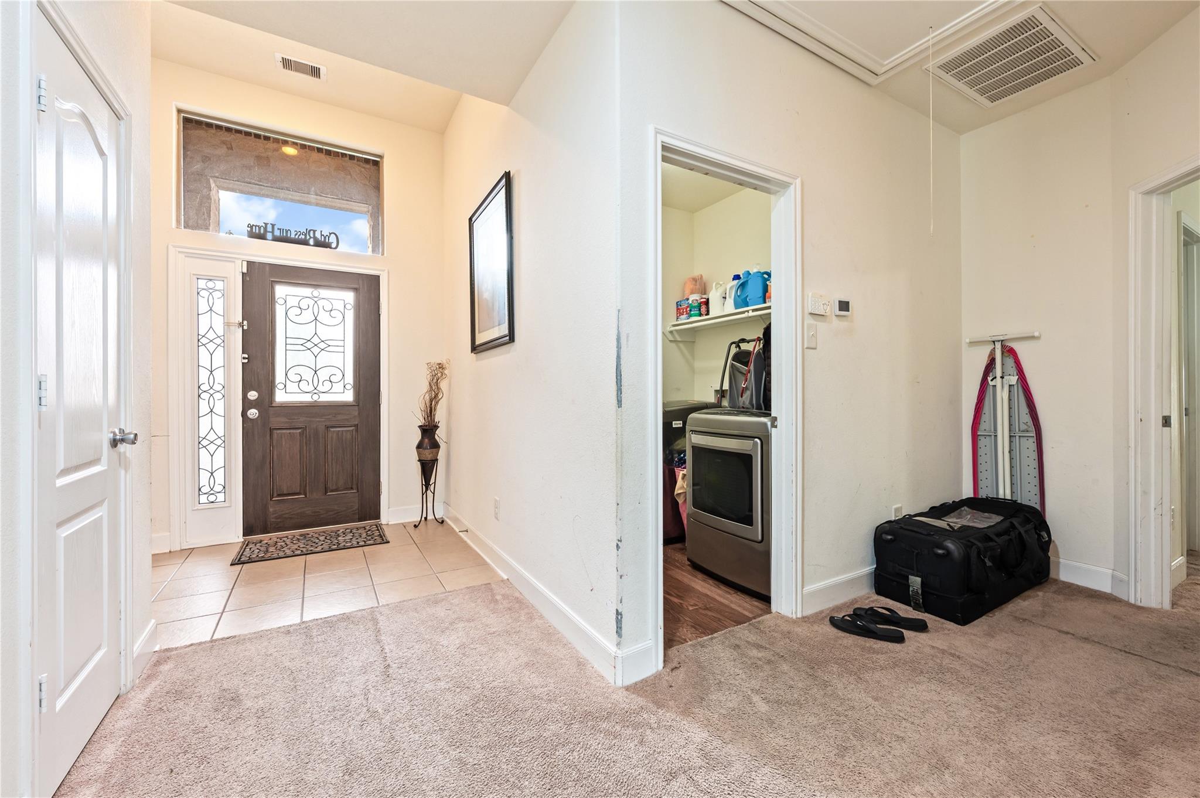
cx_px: 600
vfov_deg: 81.1
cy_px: 399
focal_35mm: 14
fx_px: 466
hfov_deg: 104.3
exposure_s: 1/2
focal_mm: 14
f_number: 13
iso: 800
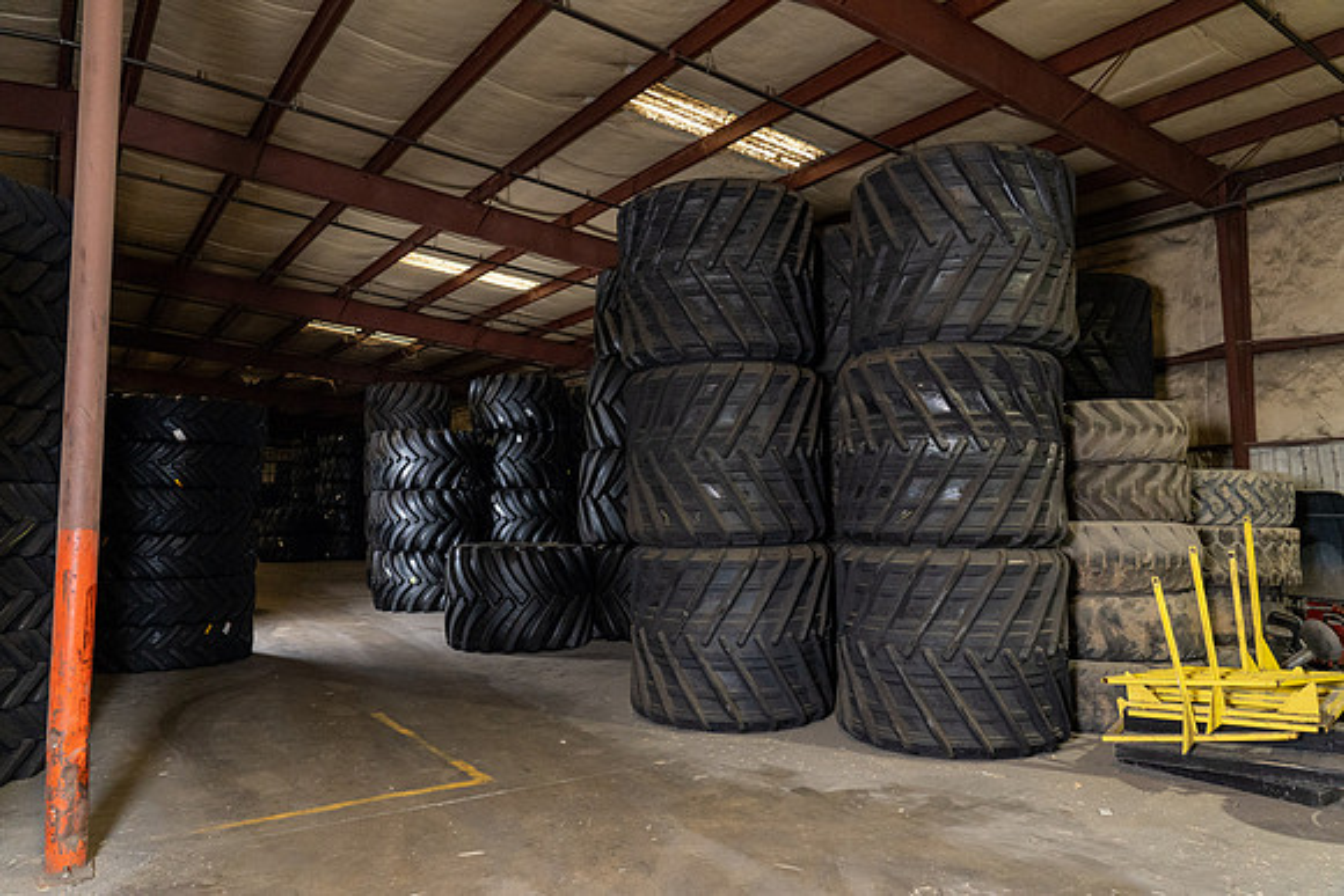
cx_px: 672
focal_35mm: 24
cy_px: 448
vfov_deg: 53.2
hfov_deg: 73.7
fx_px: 896
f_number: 5.6
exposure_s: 1/60
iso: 3200
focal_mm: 24
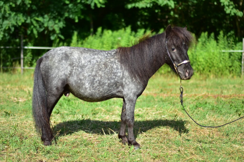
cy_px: 81
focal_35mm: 75
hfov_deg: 27.0
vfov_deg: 18.2
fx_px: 508
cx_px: 122
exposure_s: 1/5000
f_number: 1.8
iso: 100
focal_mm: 50
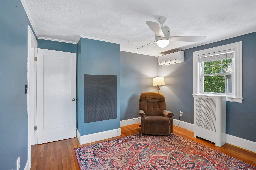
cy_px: 85
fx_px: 114
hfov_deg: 96.7
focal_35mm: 16
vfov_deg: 73.7
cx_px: 128
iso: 2500
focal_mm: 16
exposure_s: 1/30
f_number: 8
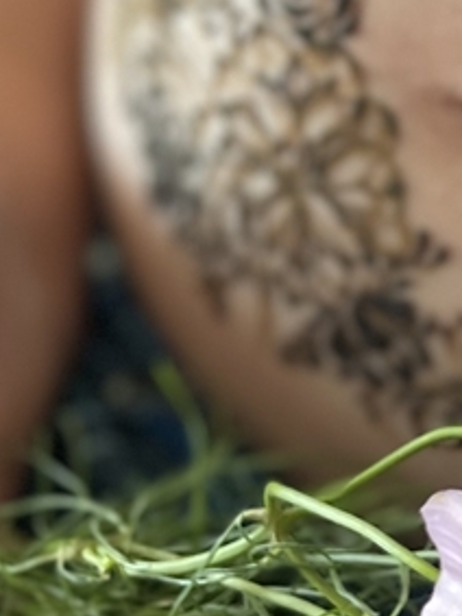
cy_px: 193
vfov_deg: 20.0
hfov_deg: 14.0
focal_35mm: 98
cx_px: 726
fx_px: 1745
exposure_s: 1/60
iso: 320
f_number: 1.6
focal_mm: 4.2
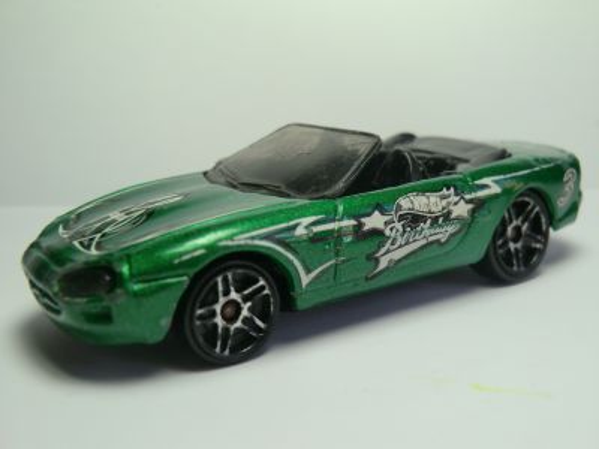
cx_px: 300
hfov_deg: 46.8
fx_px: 692
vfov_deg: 36.0
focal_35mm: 40
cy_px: 224
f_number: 3.8
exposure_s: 1/160
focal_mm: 7.1
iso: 64
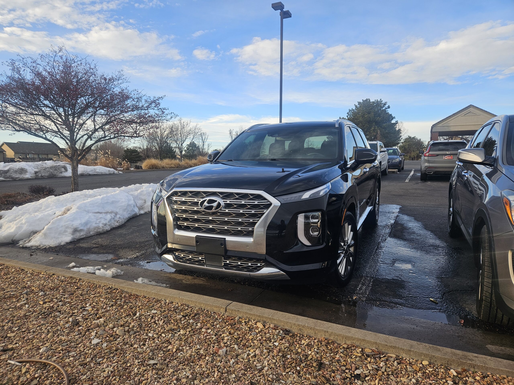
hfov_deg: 73.9
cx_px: 257
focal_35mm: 23
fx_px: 342
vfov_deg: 58.9
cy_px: 192
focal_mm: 5.4
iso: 32
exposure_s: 1/535
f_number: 1.8
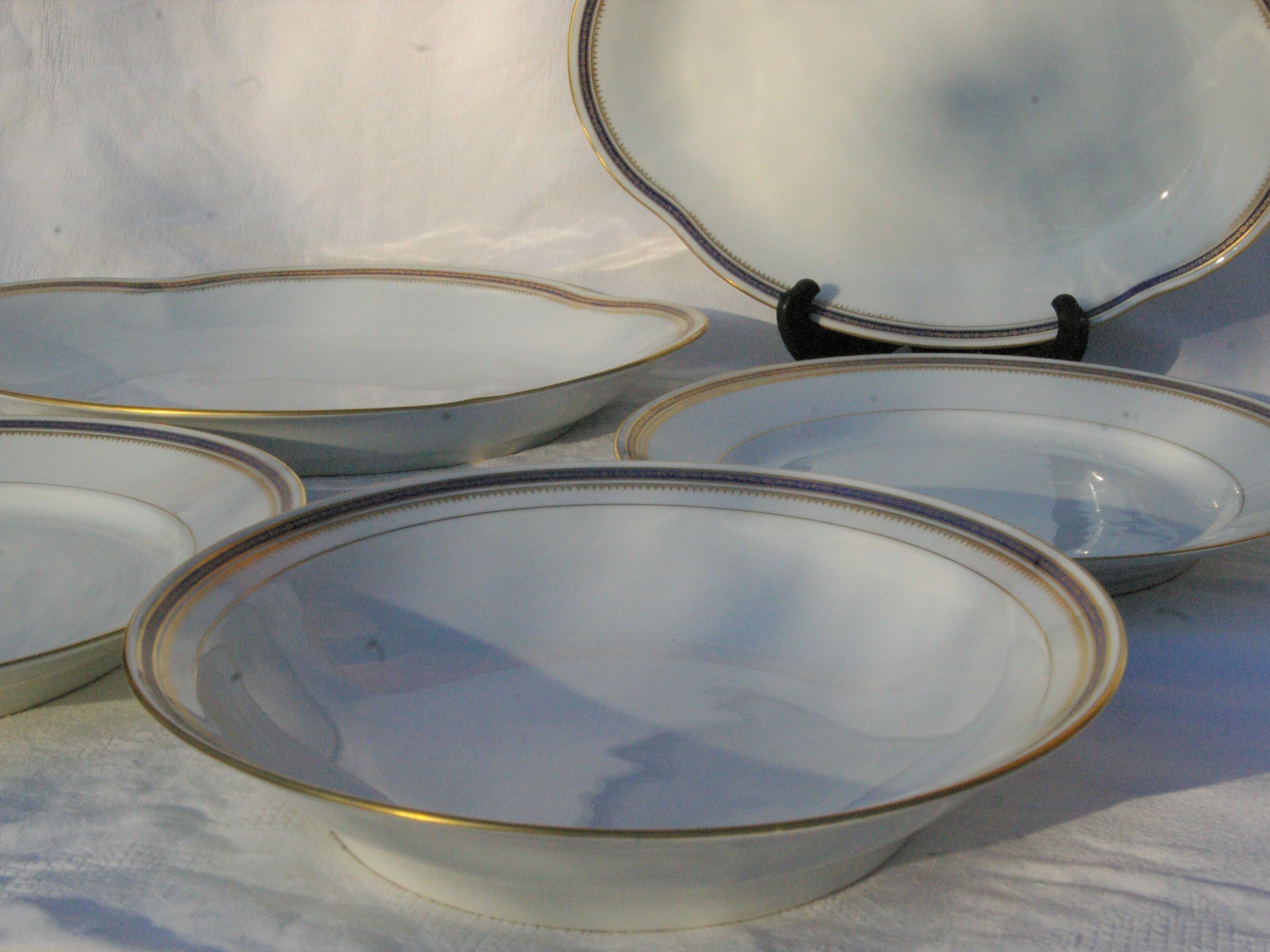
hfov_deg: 43.8
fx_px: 1578
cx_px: 585
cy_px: 483
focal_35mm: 43
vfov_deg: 33.6
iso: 1600
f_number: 13
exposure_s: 1/1000
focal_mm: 26
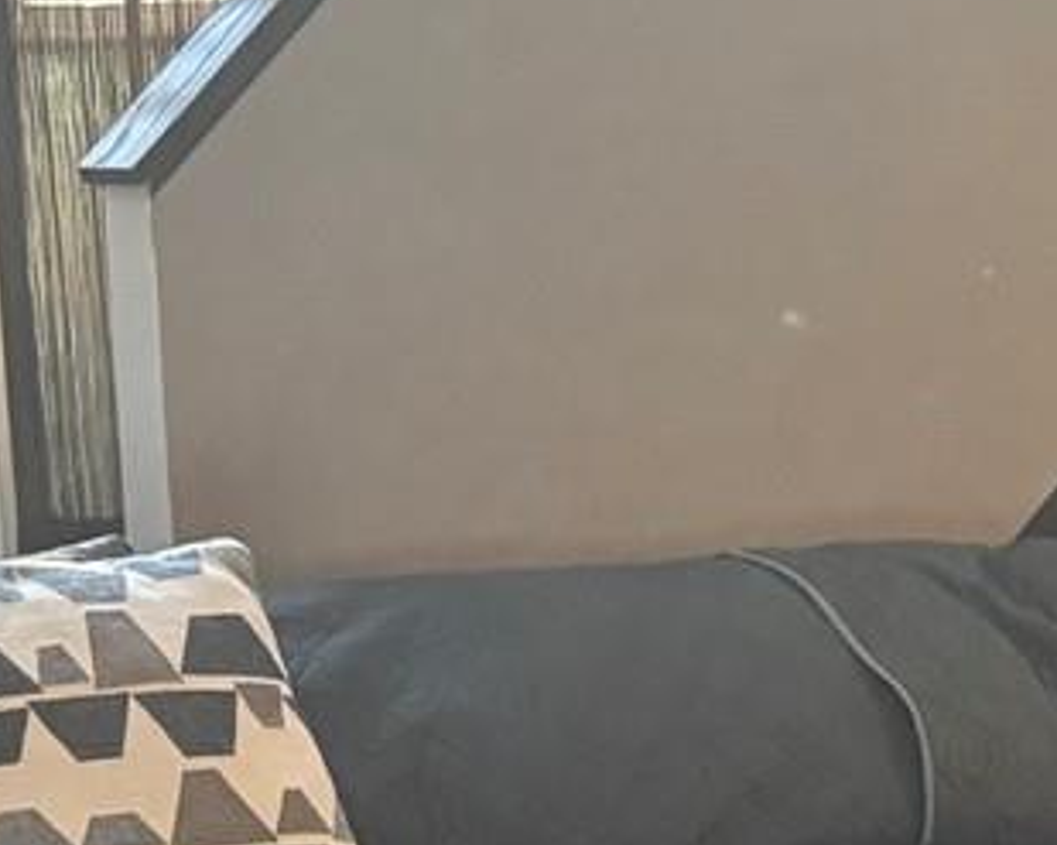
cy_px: 1149
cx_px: 1782
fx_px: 5254
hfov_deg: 10.9
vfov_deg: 9.0
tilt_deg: -10.2
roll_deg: +2.0
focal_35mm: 168
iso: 320
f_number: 1.6
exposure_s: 1/60
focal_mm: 5.96
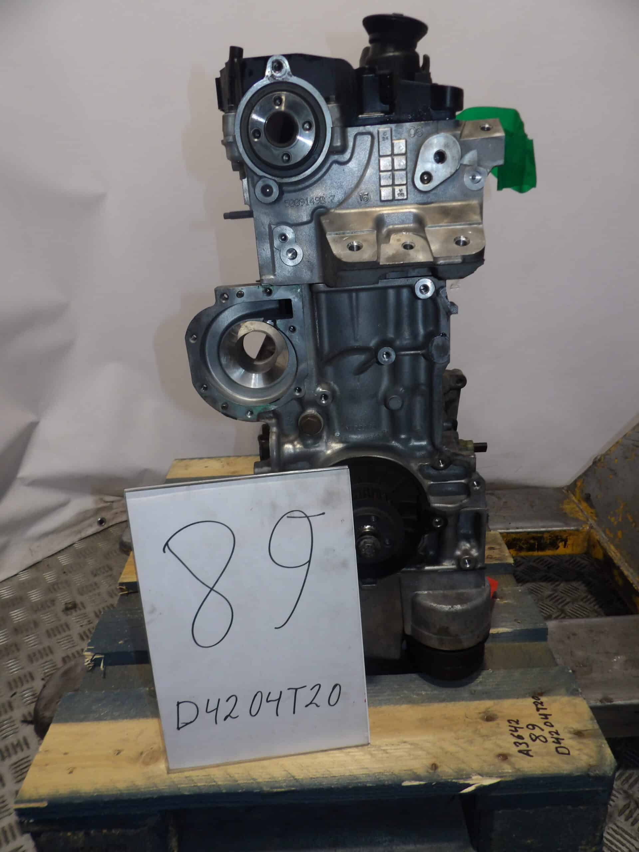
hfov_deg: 56.8
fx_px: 591
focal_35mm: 24
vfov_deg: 71.6
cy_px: 426
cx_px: 320
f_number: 3.2
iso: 200
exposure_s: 1/60
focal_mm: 4.3
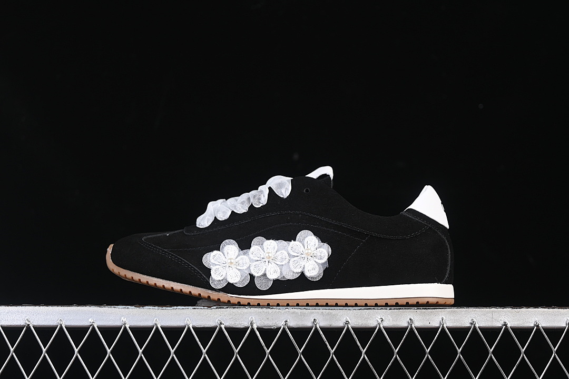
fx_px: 1185
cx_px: 284
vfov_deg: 18.2
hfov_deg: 27.0
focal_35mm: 75
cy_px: 190
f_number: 6.3
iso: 160
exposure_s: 1/60
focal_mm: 50
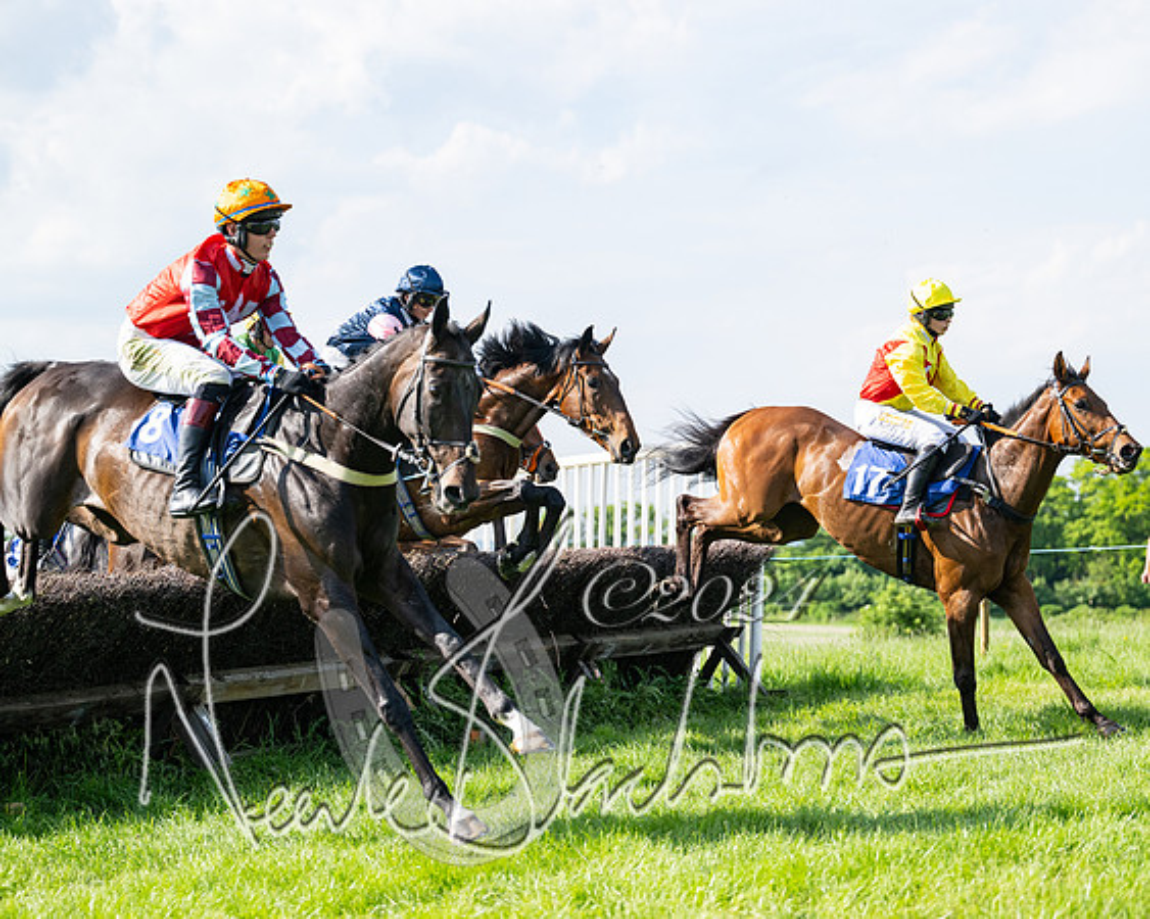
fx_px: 2684
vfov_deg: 19.4
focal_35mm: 79
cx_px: 562
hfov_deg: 24.2
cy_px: 460
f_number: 3.2
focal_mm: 70
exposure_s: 1/4000
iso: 400
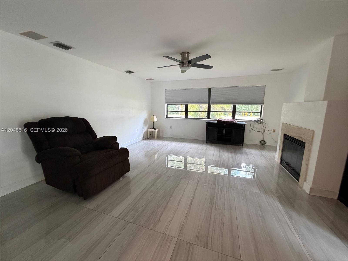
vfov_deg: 85.7
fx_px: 141
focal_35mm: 14
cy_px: 130
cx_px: 174
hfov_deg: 102.1
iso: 400
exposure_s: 1/59
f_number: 2.2
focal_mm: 2.22
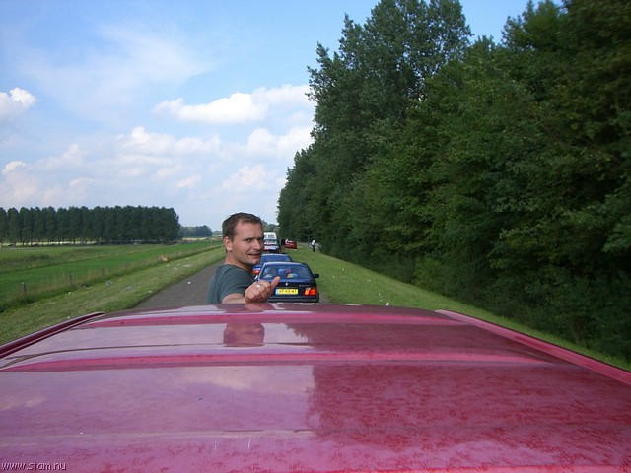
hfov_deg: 49.0
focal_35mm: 38
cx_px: 316
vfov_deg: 37.7
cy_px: 236
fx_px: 693
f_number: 4.3
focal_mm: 6.2
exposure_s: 1/400
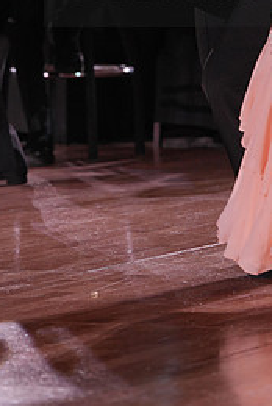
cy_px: -25
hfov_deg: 3.8
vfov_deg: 5.7
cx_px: 260
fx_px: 4103
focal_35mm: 363
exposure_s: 1/400
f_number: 4
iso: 1000
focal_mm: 163
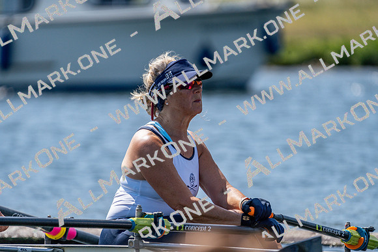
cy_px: 126
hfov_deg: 3.7
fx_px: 5871
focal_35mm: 559
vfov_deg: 2.5
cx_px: 189
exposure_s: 1/2000
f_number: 6.3
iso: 320
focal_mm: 559
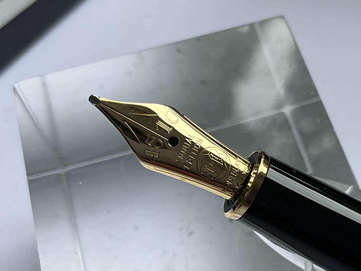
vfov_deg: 22.9
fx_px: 667
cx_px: 270
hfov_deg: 29.8
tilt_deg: -60.8
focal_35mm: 64
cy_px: 173
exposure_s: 1/279
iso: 25
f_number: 1.8
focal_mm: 3
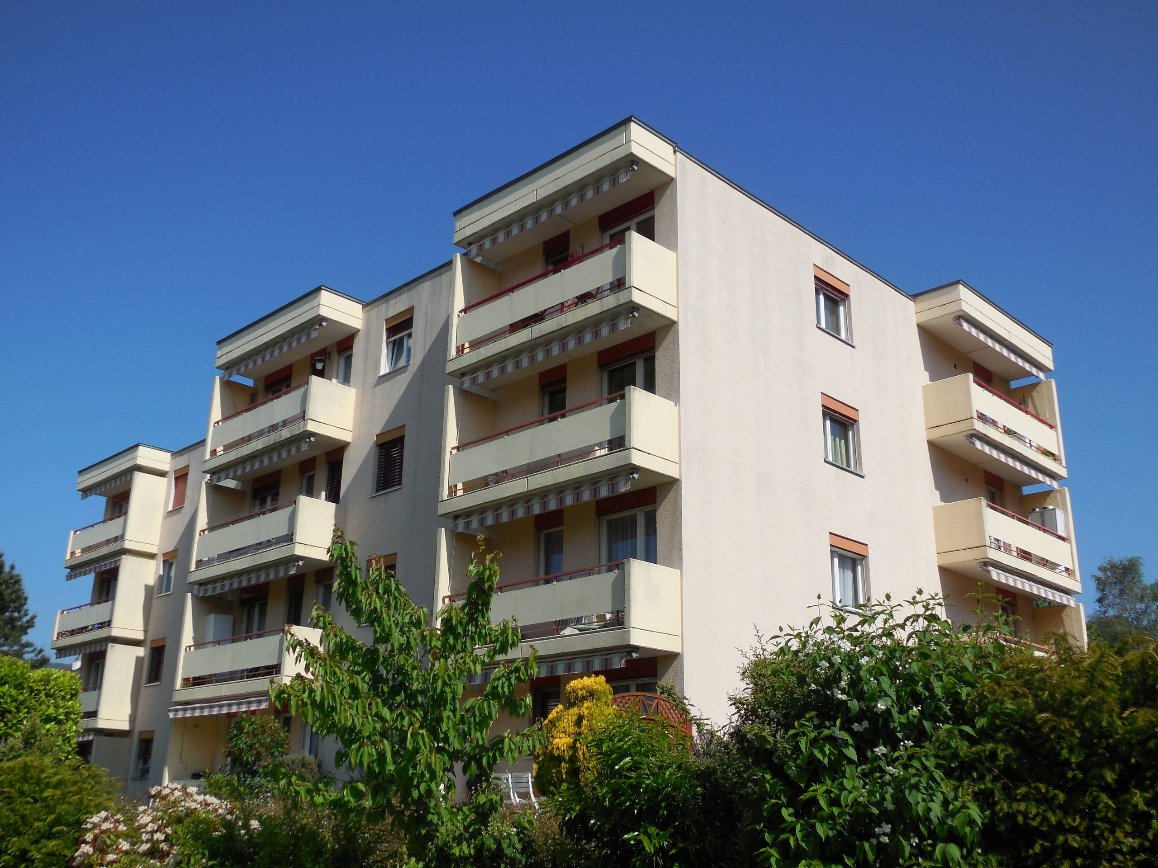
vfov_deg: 41.8
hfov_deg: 54.0
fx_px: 1137
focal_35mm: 34
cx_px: 579
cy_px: 434
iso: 125
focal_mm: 6.1
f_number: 3.4
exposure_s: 1/2000
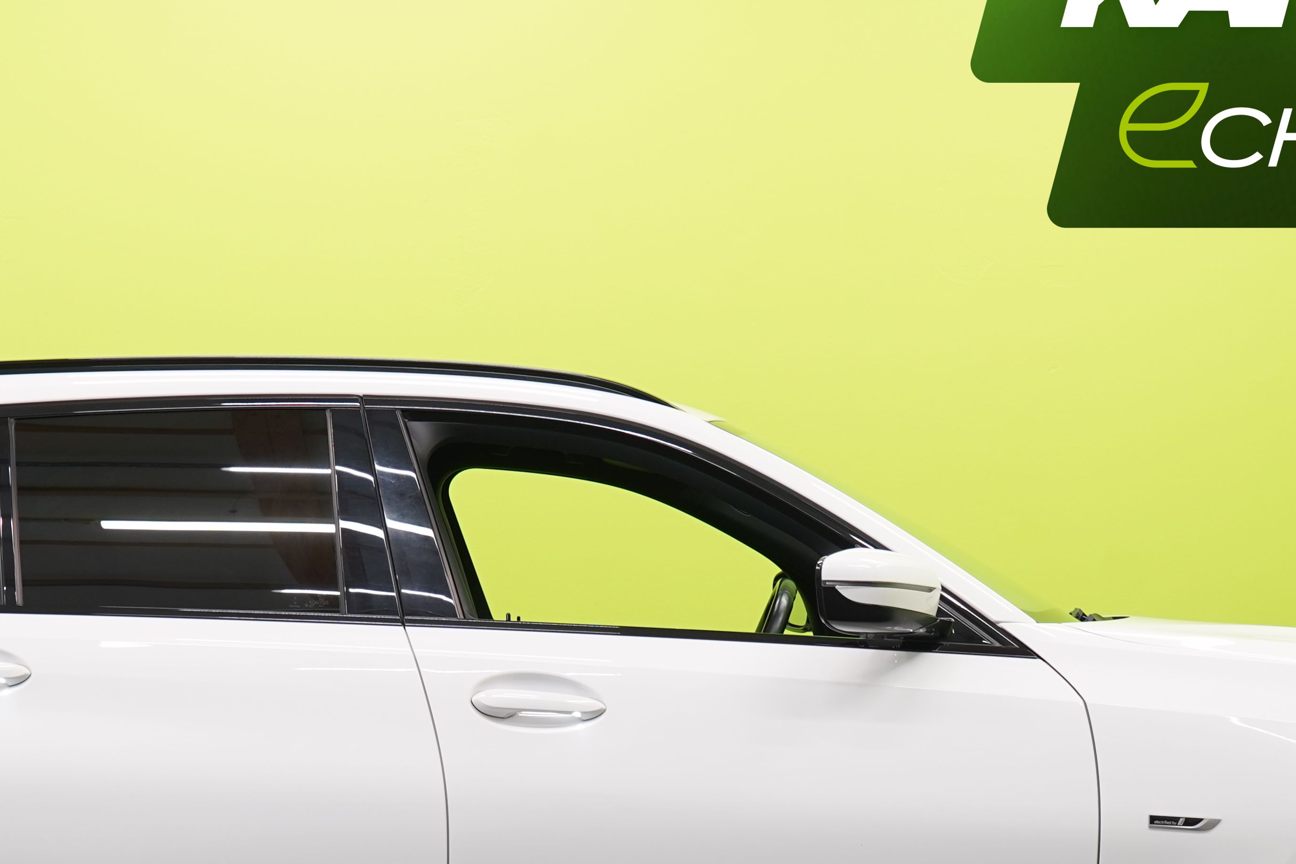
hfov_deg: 19.8
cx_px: 559
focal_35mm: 103
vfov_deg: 13.2
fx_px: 3708
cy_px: 710
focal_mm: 47
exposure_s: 1/30
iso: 400
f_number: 5
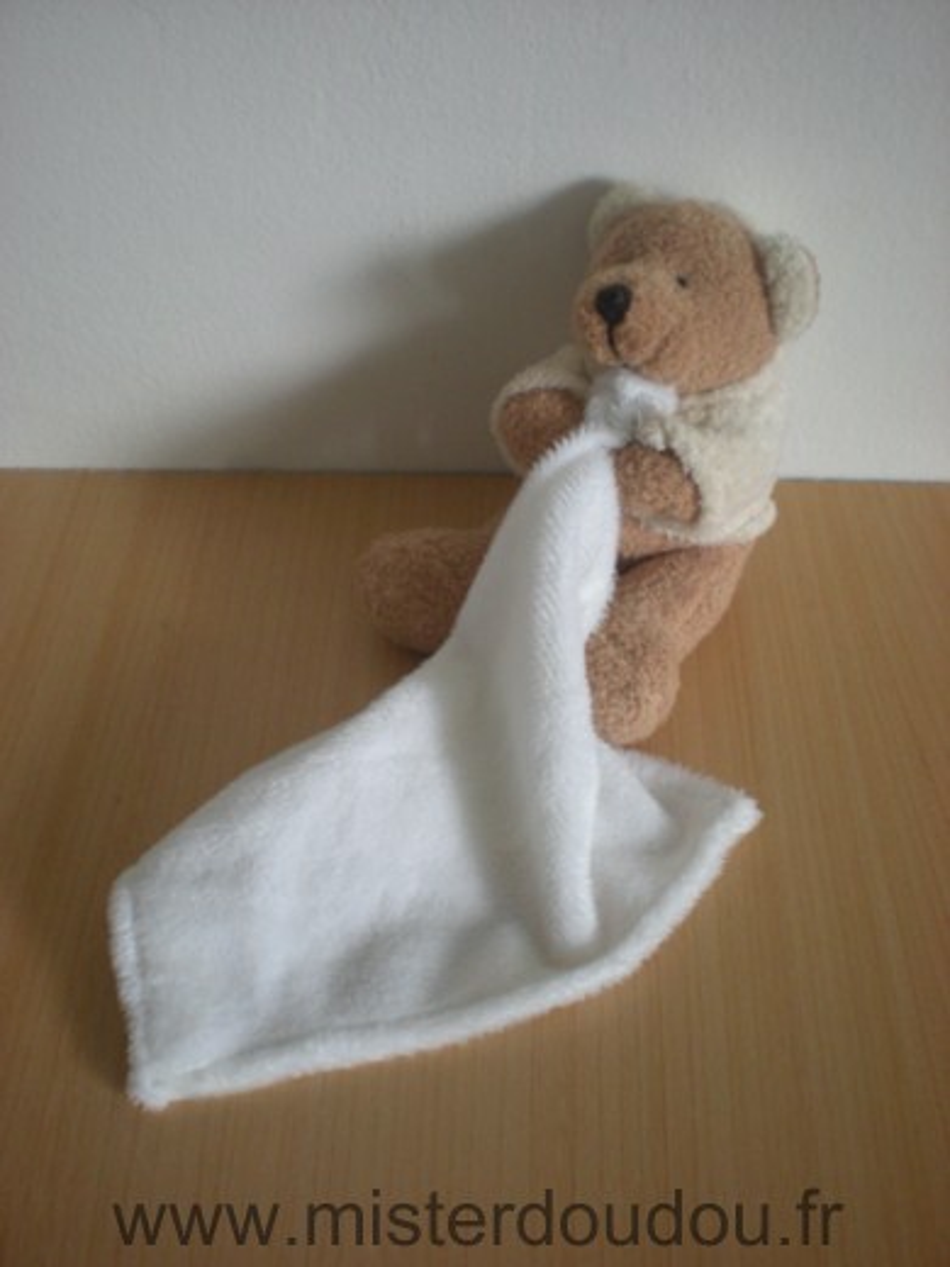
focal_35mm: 38
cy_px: 634
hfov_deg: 37.7
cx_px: 475
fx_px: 1390
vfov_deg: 49.0
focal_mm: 6.3
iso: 200
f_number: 3.1
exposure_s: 1/12.5
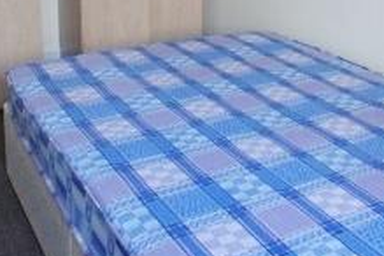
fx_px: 747
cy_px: -19
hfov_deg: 28.8
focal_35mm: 70
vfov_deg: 18.8
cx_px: 214
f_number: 2.8
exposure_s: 1/125
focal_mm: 16
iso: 1250
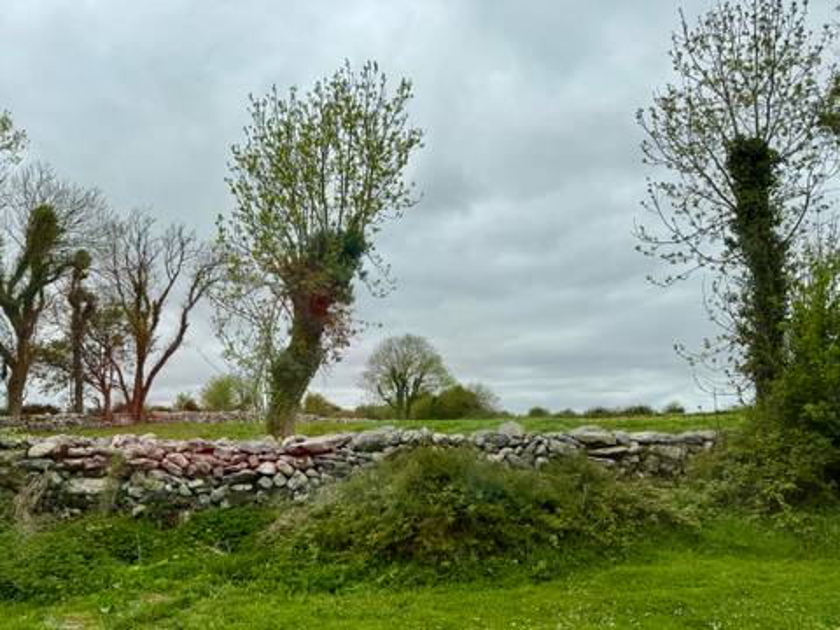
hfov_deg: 71.6
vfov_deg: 56.8
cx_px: 420
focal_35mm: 24
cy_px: 315
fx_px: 582
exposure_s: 1/4049
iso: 80
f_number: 1.78
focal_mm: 6.76
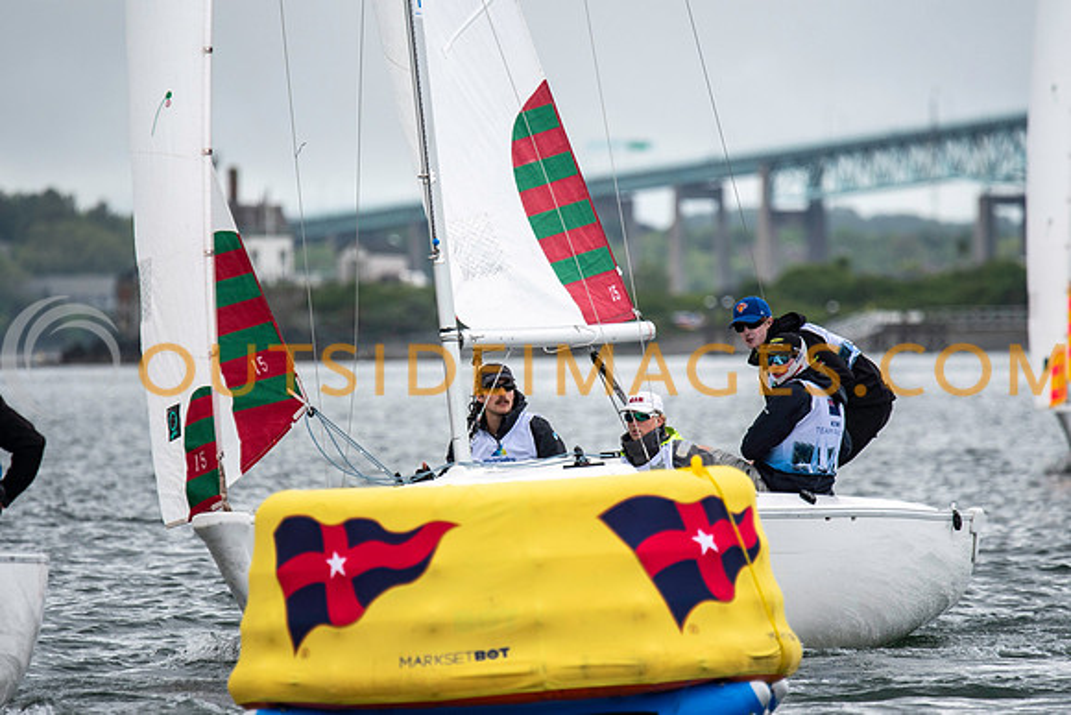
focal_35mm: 450
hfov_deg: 4.6
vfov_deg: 3.1
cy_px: 358
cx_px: 536
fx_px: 13390
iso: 250
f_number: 4
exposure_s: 1/2000
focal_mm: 300
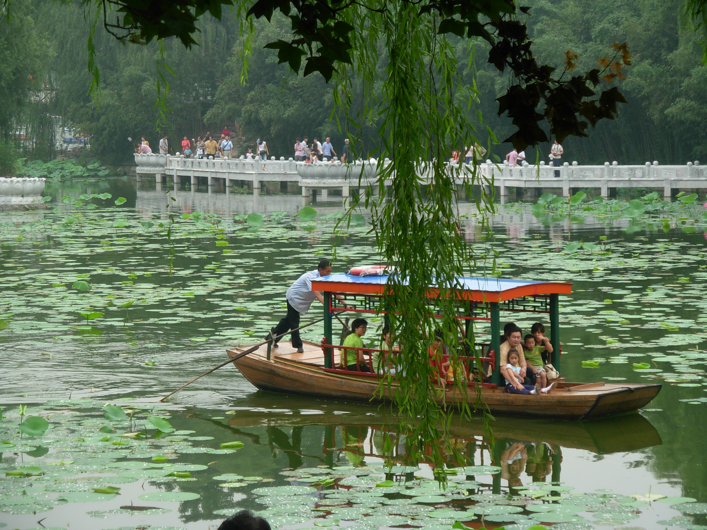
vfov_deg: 11.2
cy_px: 265
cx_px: 354
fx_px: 2696
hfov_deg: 14.9
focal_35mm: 132
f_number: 4.4
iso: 79
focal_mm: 21.8
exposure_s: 1/144
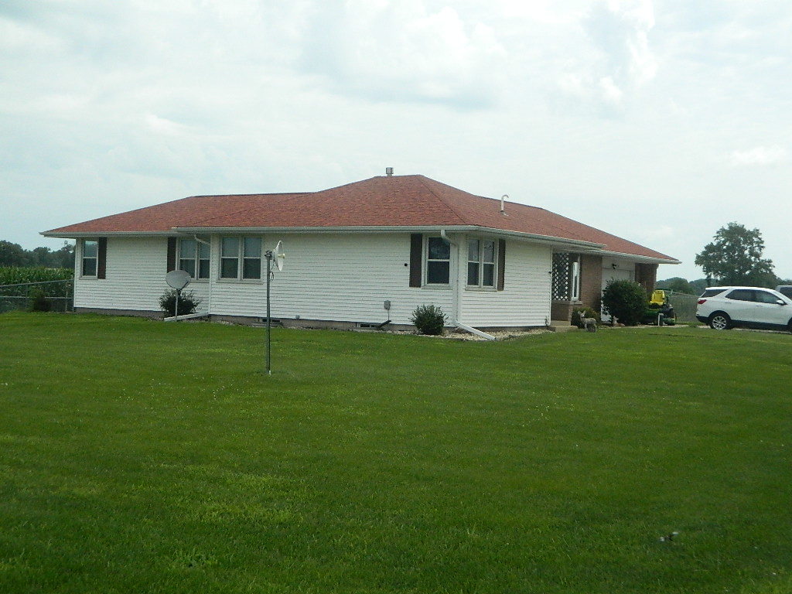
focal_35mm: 47
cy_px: 297
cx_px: 396
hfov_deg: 40.4
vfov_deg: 30.9
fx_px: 1075
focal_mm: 8.4
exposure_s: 1/800
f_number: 10.2
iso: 400
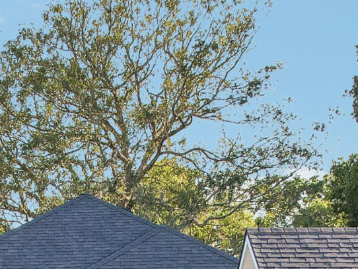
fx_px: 1211
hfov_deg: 16.7
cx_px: 79
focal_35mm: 117
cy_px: 535
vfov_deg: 11.4
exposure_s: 1/160
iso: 100
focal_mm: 8.4
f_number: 2.8
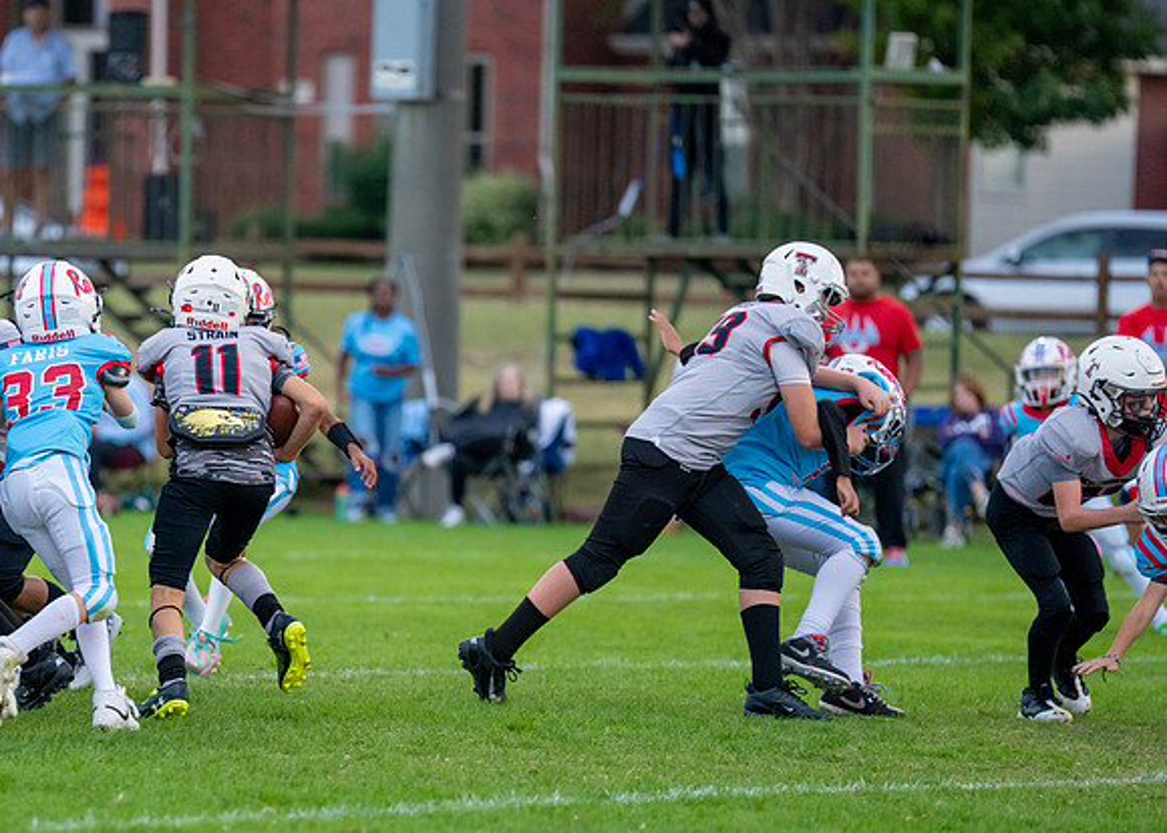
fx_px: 10076
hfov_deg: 6.6
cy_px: 467
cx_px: 263
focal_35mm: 304
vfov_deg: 4.7
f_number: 2.8
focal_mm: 200
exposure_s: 1/1250
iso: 1250
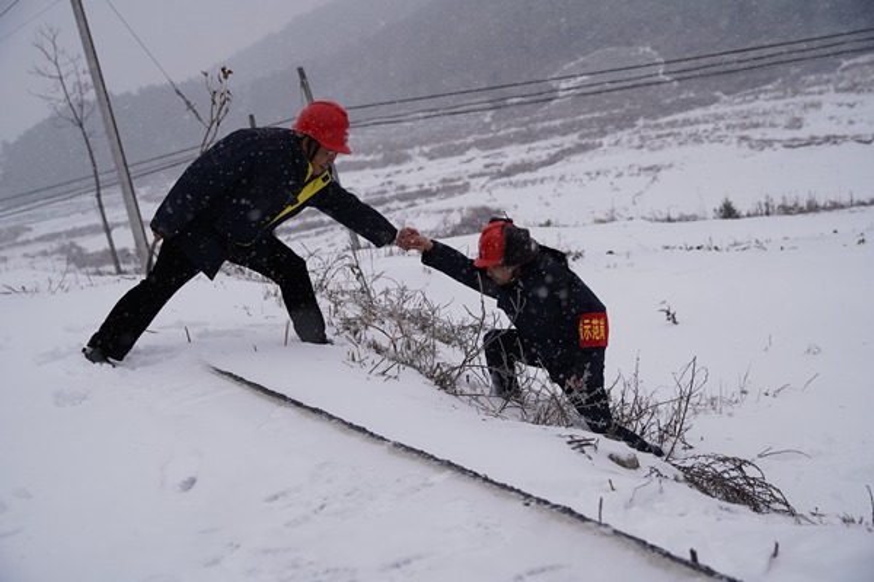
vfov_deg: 35.1
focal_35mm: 38
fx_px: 922
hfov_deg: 50.7
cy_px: 291
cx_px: 437
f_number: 3.5
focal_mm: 38
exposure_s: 1/1250
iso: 400
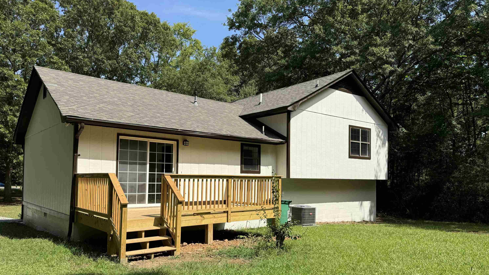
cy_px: 168
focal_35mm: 27
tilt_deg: +1.4
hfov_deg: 69.9
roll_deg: -1.1
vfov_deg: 42.6
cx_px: 244
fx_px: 350
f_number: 1.78
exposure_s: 1/3802
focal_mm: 6.76
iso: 80
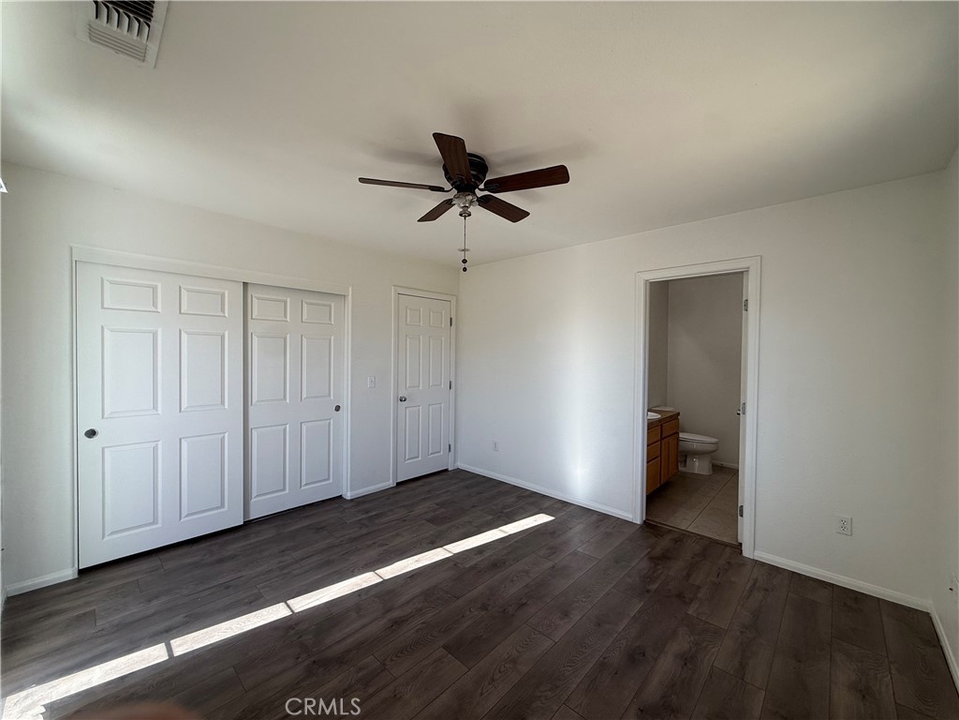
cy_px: 360
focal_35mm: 14
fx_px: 388
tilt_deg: -0.6
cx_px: 480
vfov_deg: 85.7
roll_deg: -0.9
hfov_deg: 102.1
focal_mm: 2.22
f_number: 2.2
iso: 50
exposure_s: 1/99
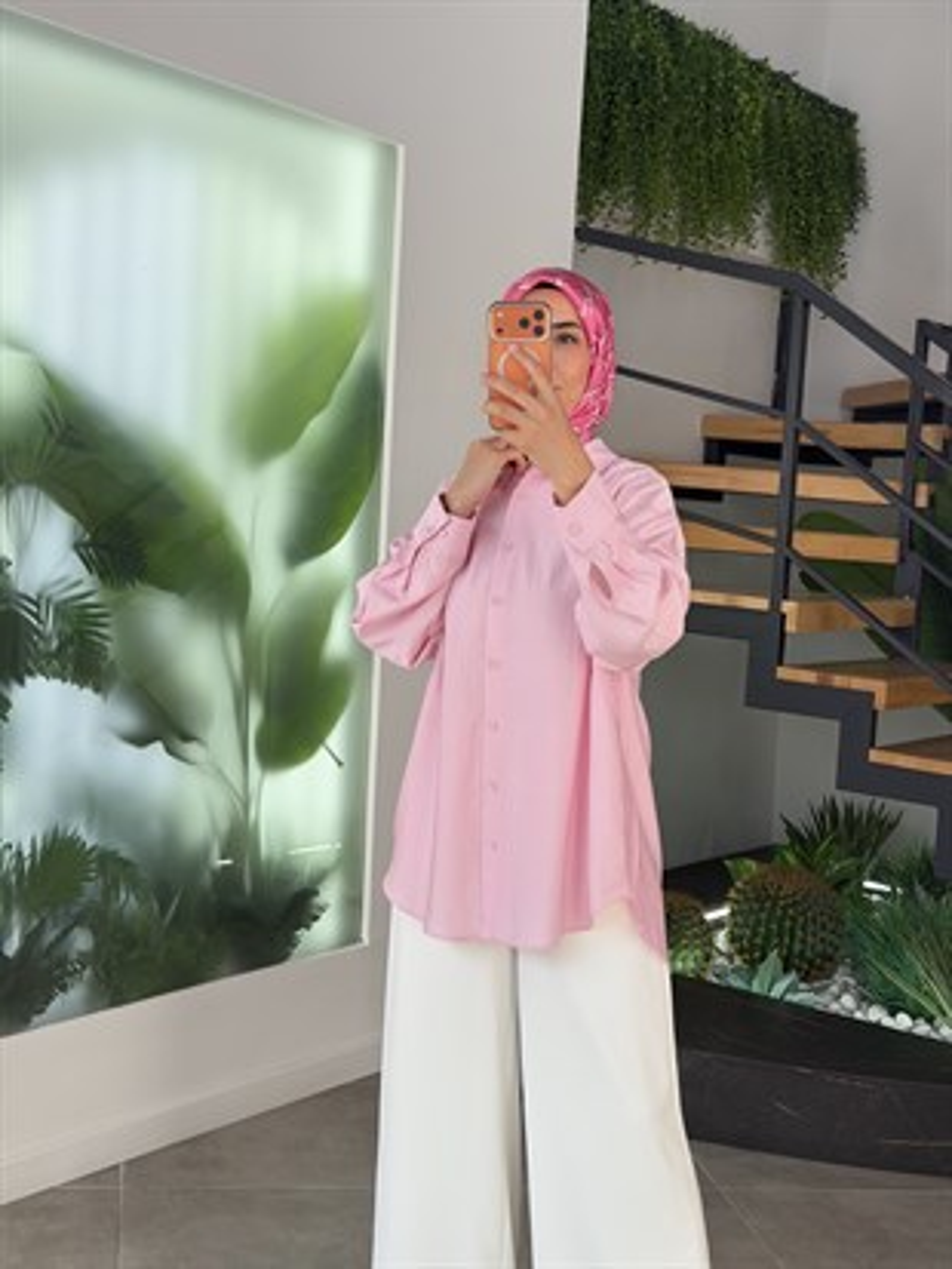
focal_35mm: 48
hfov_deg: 30.3
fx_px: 1759
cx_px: 476
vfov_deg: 39.6
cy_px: 634
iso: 64
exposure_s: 1/371
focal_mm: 6.76
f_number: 1.78
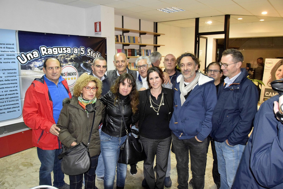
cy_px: 94
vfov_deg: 47.9
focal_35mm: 27
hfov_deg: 67.4
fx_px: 212
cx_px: 142
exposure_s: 1/100
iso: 4000
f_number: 7.1
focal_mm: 18
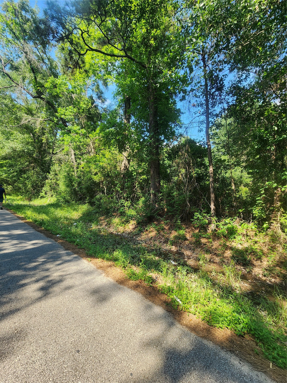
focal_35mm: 13
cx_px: 144
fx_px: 144
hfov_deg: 89.9
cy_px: 192
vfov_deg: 106.2
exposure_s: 1/332
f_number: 2.2
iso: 50
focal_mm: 2.2
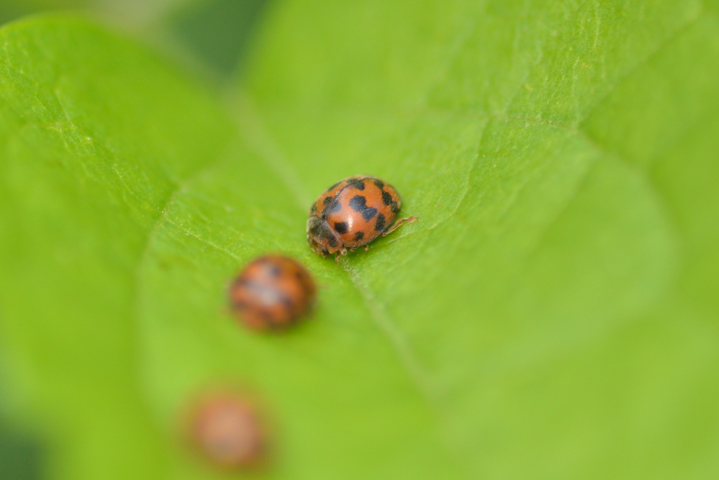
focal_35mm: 150
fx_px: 2996
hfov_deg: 13.7
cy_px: 240
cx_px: 360
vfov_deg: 9.1
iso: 400
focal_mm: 100
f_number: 4.5
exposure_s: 1/160
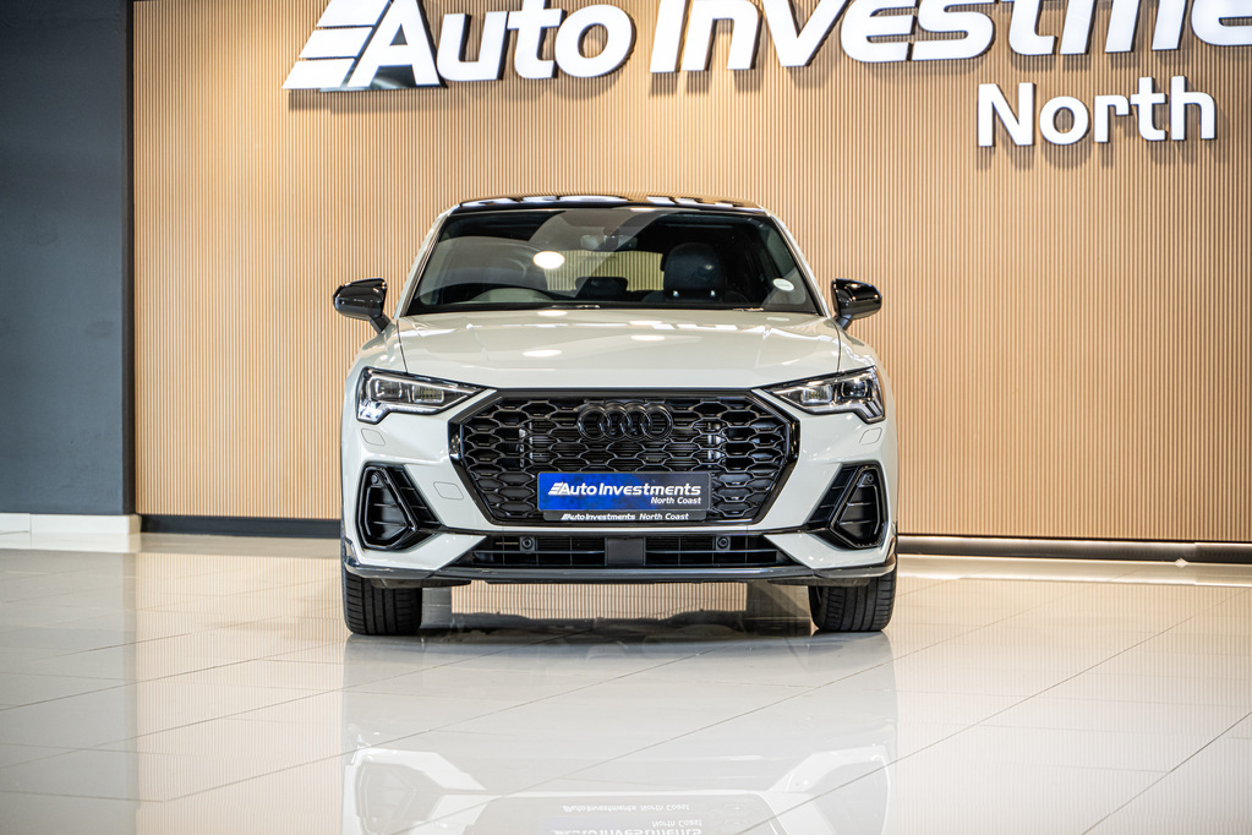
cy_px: 418
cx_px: 626
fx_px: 2608
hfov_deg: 27.0
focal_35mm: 75
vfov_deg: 18.2
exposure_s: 1/160
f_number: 2.8
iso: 640
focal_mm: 75
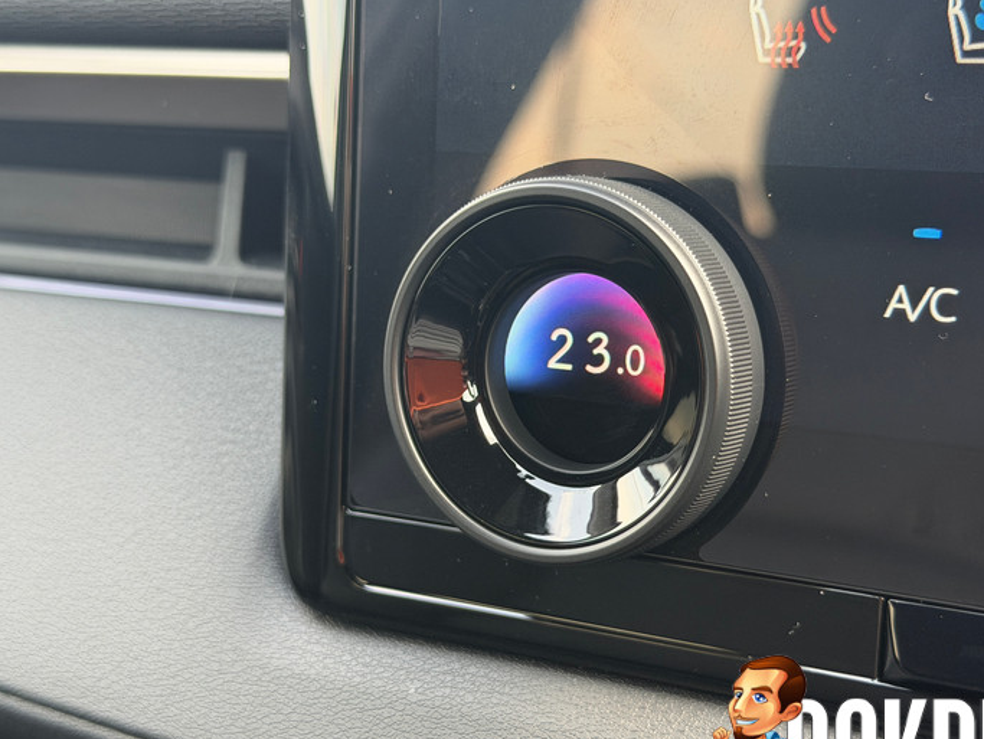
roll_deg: +4.7
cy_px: 406
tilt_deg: -19.2
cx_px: 535
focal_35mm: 59
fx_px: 1678
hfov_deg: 32.7
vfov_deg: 24.8
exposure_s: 1/95
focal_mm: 6.76
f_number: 1.78
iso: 80
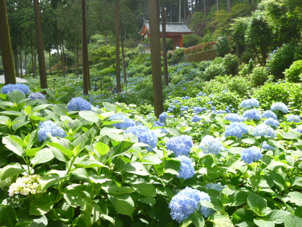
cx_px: 148
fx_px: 366
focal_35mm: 42
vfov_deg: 34.4
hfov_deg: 44.8
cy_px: 112
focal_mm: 7.2
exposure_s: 1/100
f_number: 3.6
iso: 80
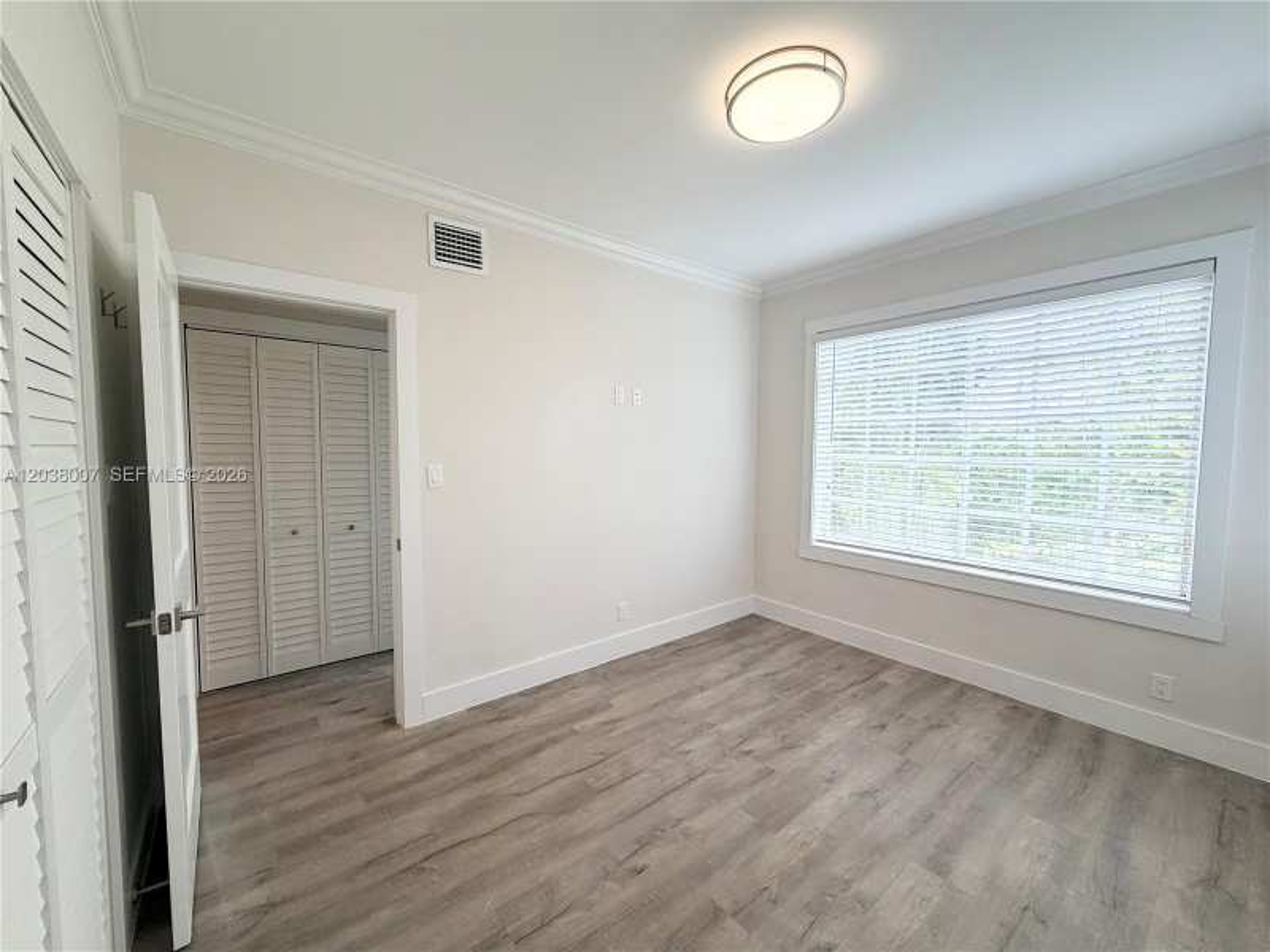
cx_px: 635
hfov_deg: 102.1
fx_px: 514
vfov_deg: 85.7
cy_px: 476
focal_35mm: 14
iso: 64
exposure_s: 1/120
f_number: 2.2
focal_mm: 2.22
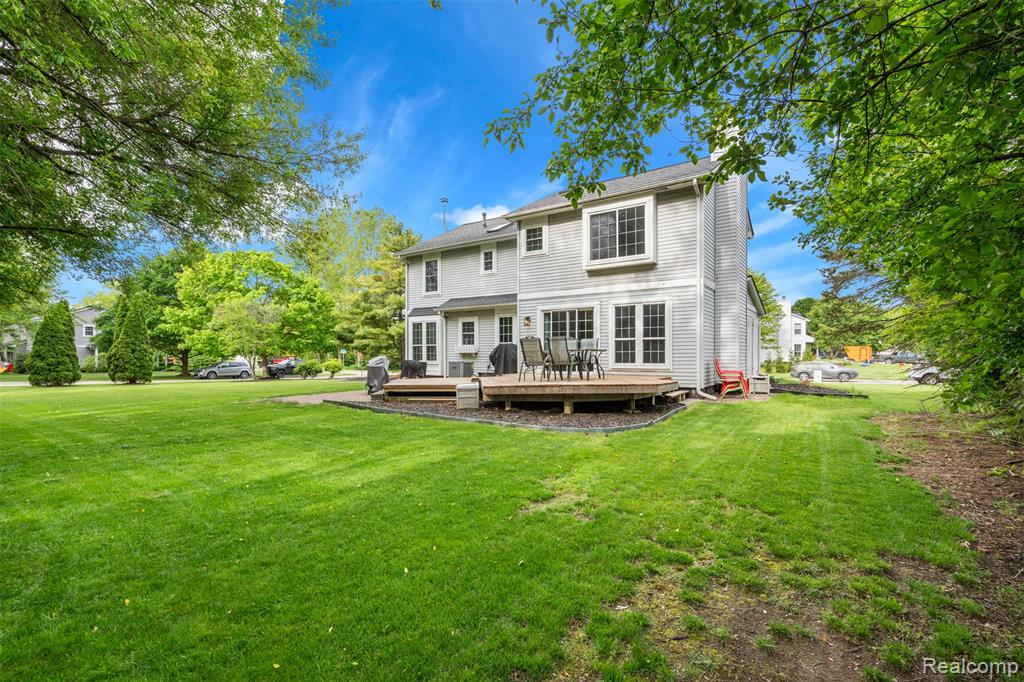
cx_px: 512
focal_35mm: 16
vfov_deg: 73.7
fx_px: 455
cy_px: 341
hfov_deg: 96.8
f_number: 9
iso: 100
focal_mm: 16
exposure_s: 1/60
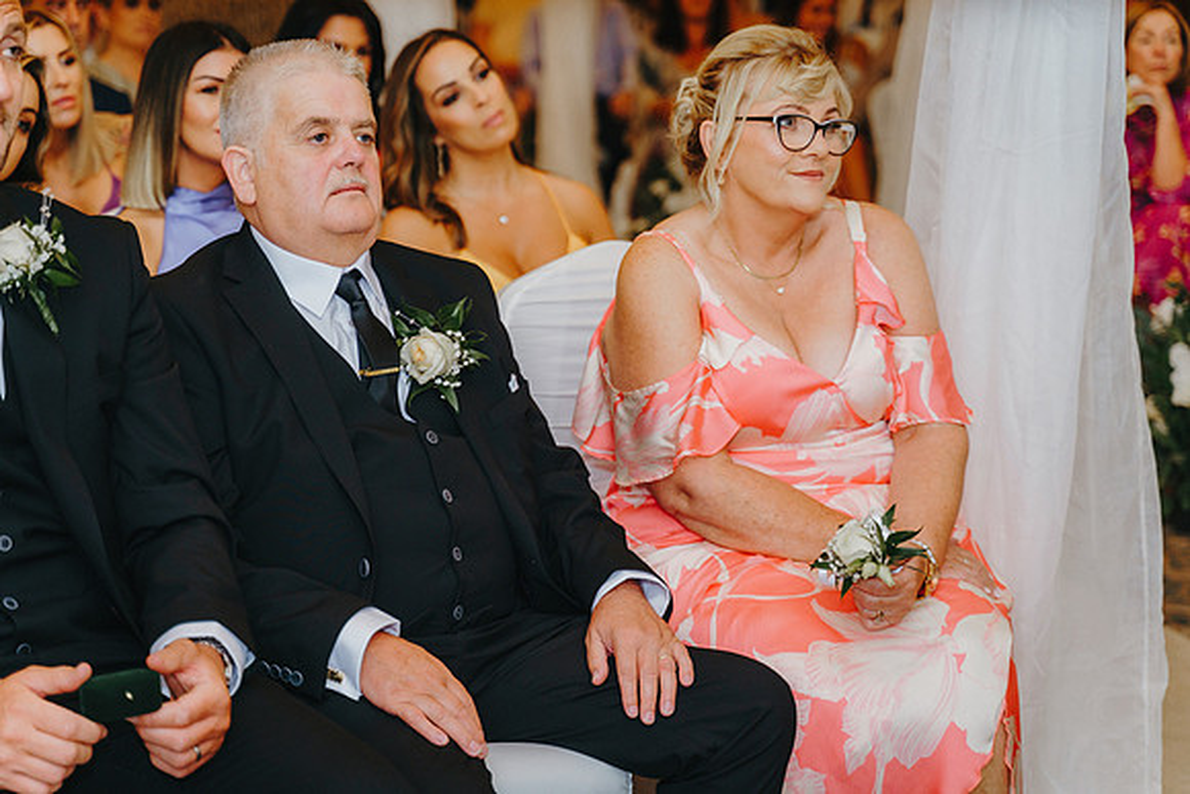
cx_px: 595
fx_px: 2632
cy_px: 373
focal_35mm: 80
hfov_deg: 25.5
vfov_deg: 17.2
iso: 1250
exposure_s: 1/250
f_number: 3.2
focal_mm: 75
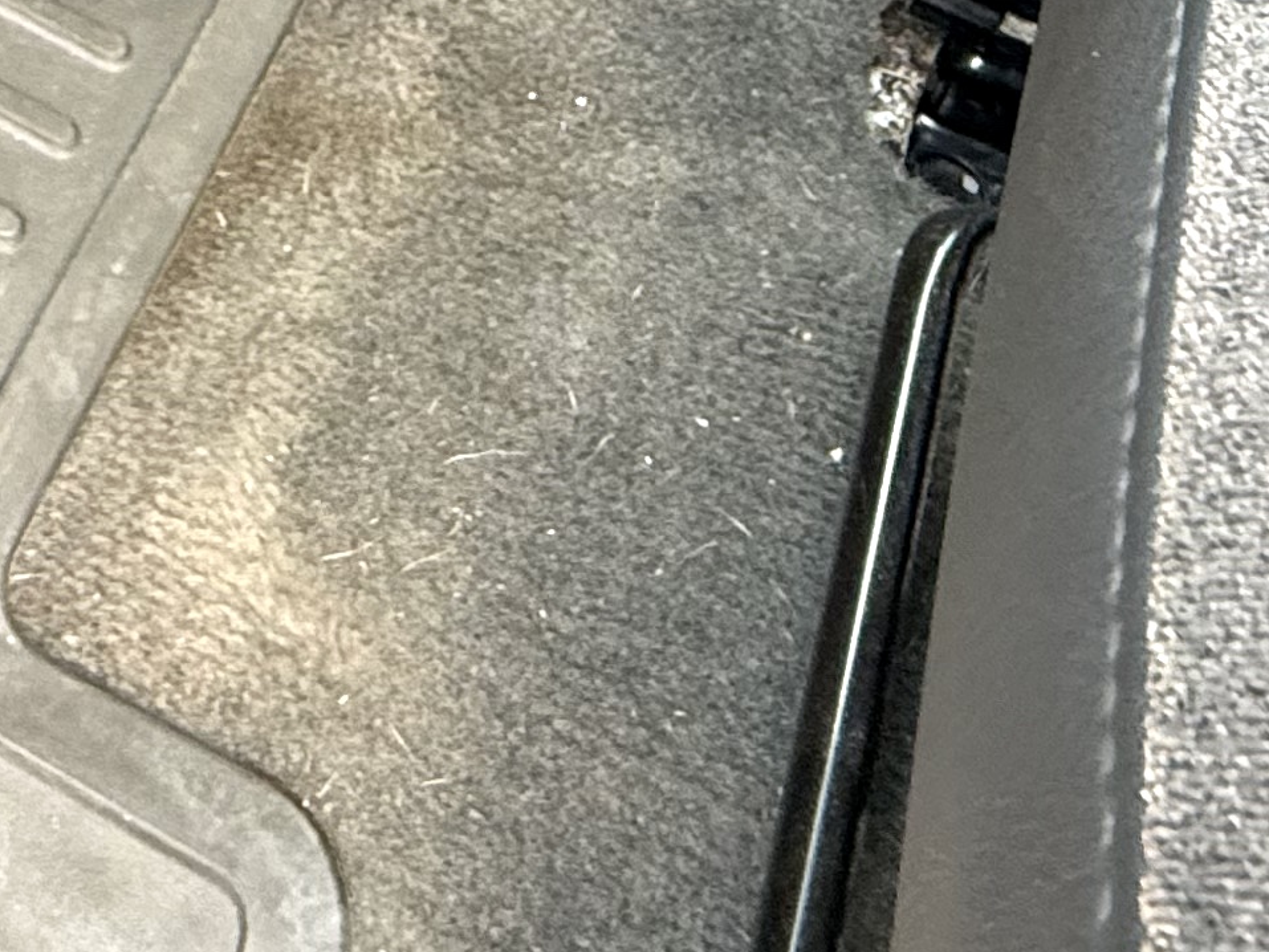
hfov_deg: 30.8
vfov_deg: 19.2
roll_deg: -8.5
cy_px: -727
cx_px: 61
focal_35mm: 59
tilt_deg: -34.2
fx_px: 2163
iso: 320
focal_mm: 2.22
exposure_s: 1/63
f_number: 2.2
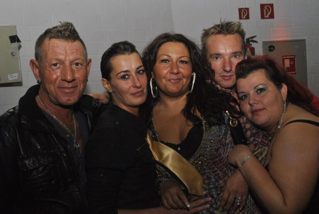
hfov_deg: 53.1
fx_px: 319
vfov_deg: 37.0
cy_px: 107
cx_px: 160
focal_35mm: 36
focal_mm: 24
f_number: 7.1
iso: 800
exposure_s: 1/60
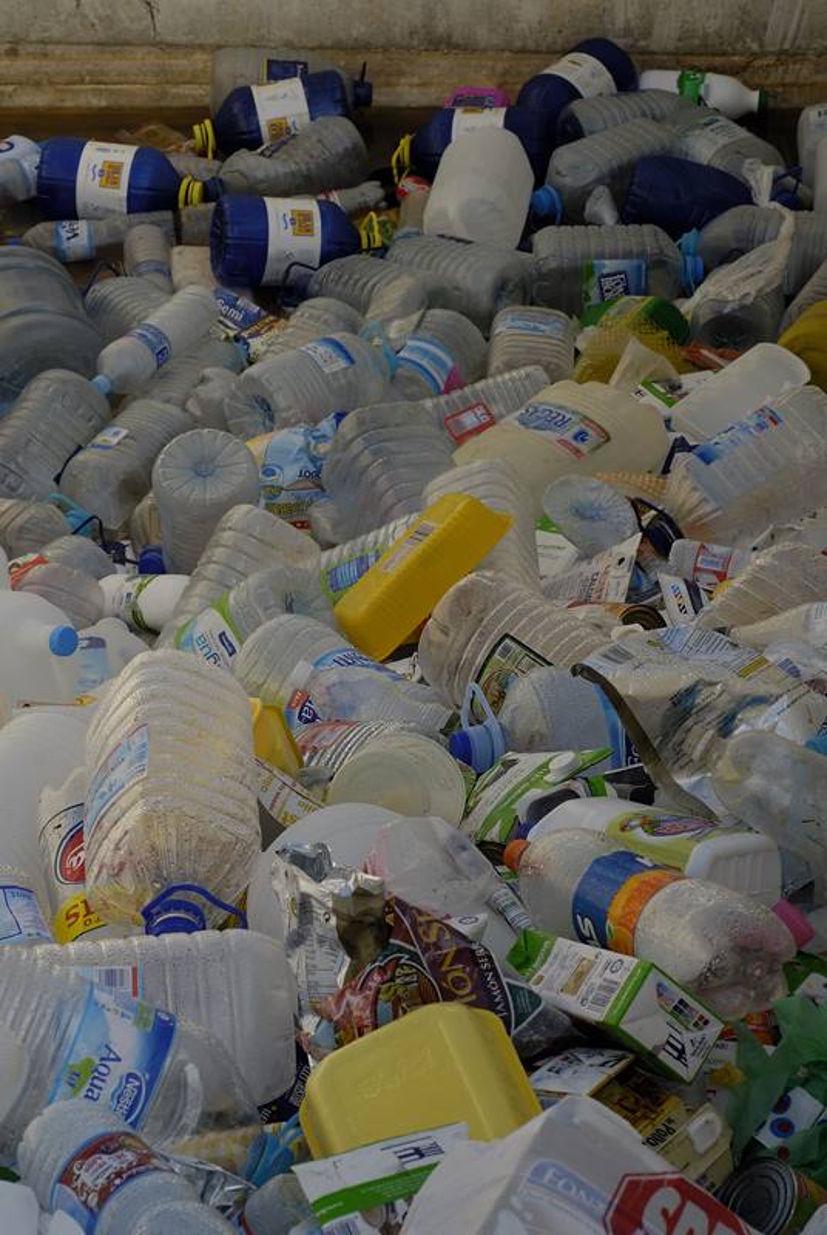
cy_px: 618
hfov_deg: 15.2
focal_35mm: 90
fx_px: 3090
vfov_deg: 22.6
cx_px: 414
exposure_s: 1/200
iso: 100
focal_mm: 60
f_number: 10
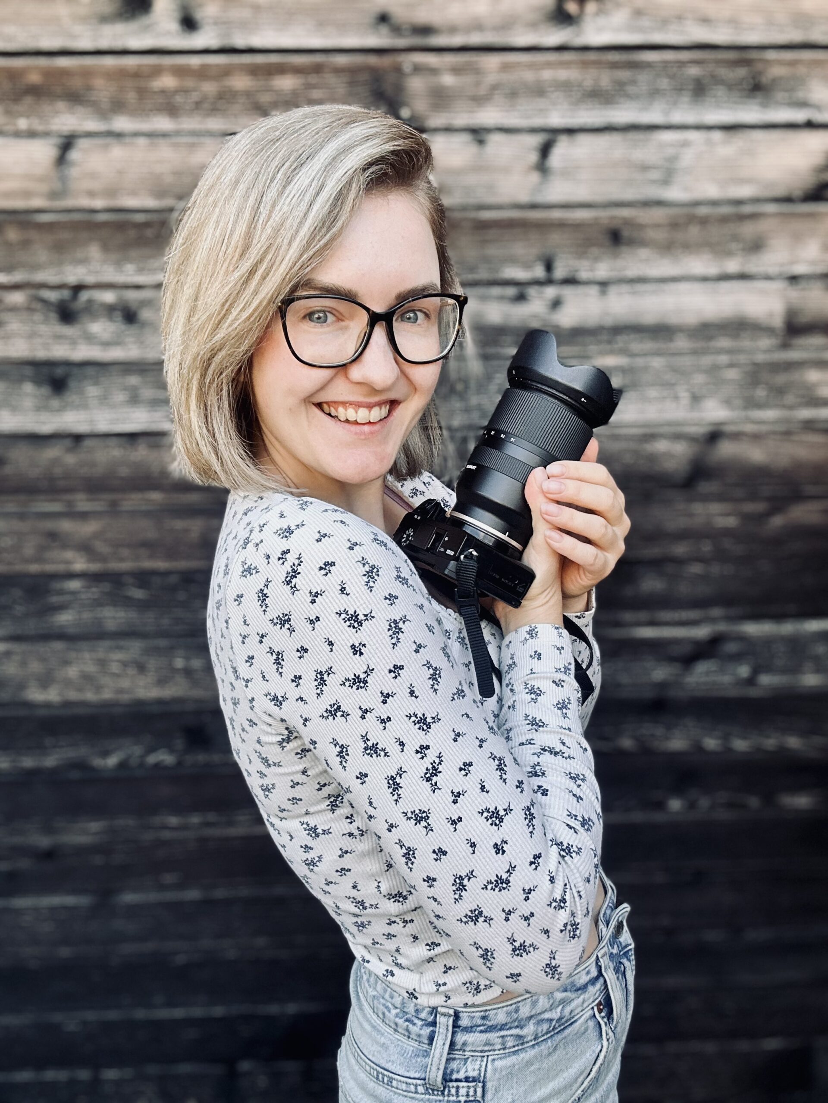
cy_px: 552
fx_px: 957
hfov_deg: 46.8
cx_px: 414
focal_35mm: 30
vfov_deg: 60.0
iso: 50
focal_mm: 2.69
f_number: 1.9
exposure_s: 1/121
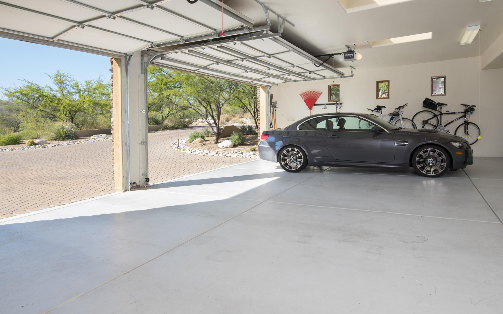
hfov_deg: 82.0
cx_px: 278
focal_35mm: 21
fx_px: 288
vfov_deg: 57.2
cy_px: 151
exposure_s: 1/160
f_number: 9
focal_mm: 16
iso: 400
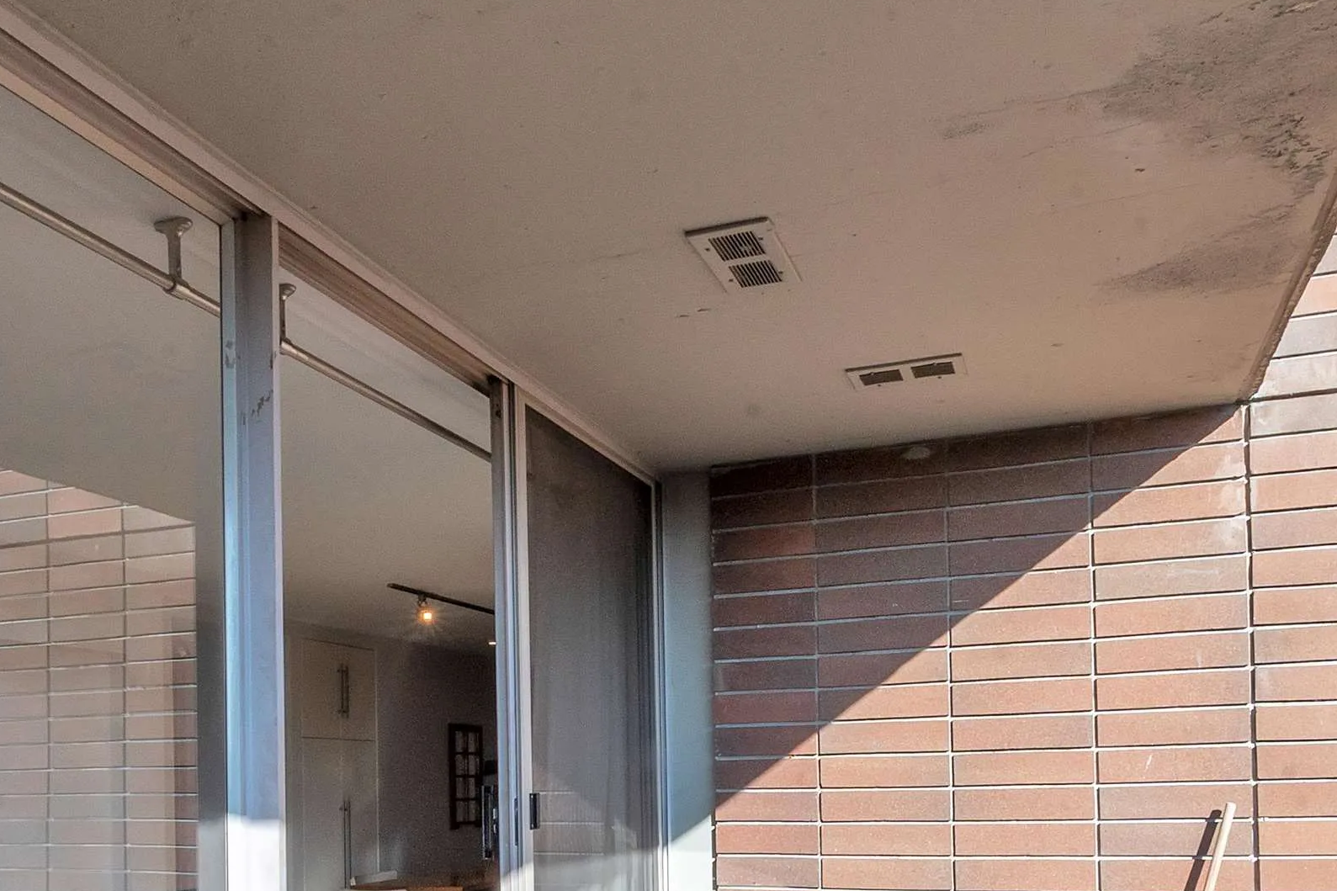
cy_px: 775
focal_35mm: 29
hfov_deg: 63.7
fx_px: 1077
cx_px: 681
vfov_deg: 41.9
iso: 100
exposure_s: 1/80
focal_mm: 10
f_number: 22
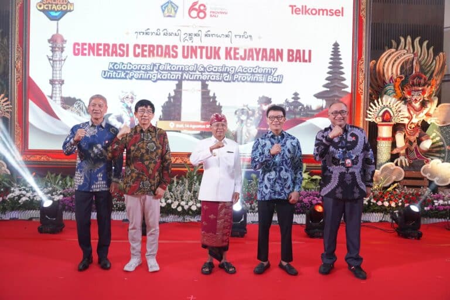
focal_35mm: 24
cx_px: 225
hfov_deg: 73.7
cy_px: 150
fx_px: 300
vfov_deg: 53.1
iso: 3200
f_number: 4
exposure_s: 1/160
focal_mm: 24
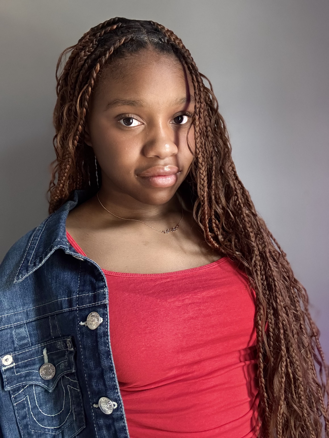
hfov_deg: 46.8
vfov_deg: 60.0
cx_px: 164
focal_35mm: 30
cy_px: 219
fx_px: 380
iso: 400
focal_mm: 2.69
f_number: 1.9
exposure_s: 1/34
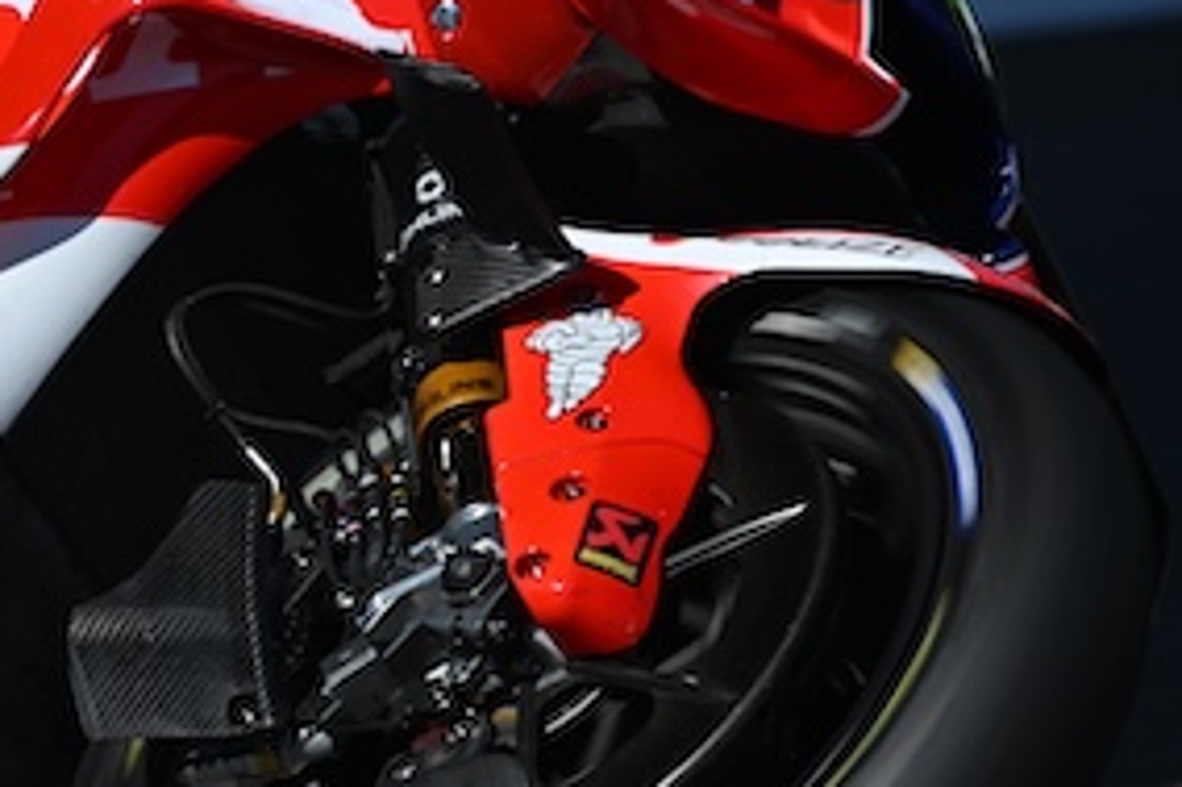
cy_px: 310
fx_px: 46201
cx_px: -641
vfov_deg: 1.0
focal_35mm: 1408
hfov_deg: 1.5
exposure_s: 1/1000
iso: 80
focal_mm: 400
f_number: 7.1
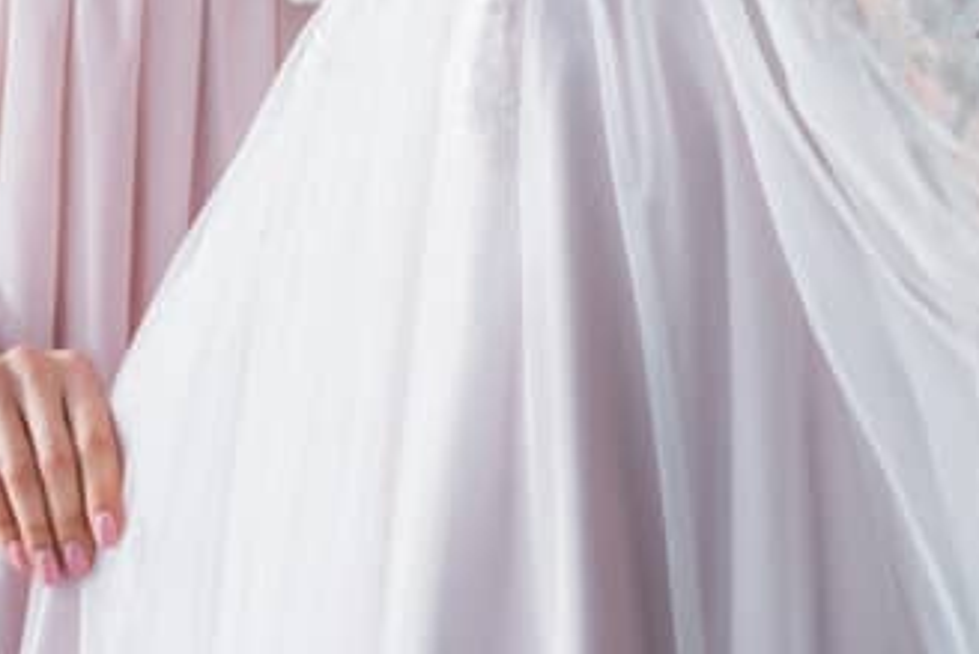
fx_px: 5468
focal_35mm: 201
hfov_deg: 10.2
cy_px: -318
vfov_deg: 6.7
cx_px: 916
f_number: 3.2
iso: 125
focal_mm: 50
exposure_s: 1/200
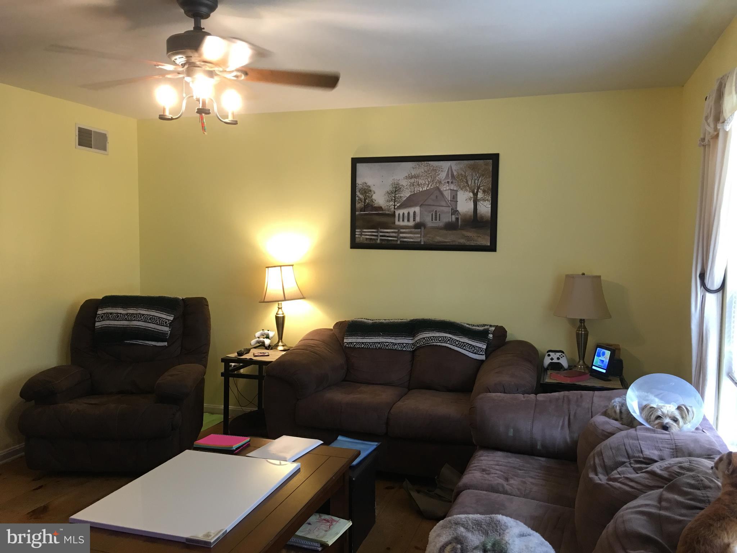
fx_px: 617
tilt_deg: -4.1
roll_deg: -0.9
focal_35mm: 29
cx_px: 368
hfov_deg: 61.7
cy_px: 276
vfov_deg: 48.2
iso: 64
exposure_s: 1/15
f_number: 2.2
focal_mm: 4.15
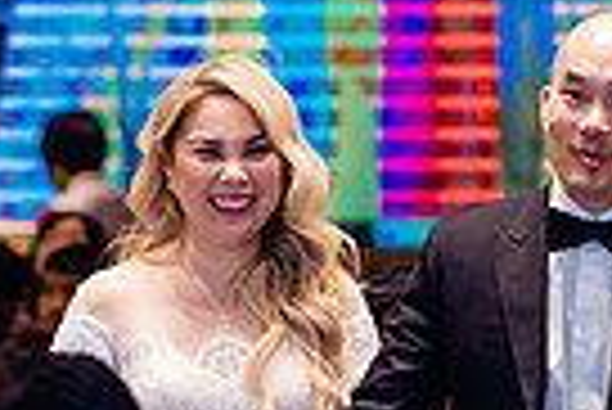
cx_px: 379
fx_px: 6739
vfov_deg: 3.5
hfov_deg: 5.2
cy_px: 416
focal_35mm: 396
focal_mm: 85
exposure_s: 1/200
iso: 1000
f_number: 2.2
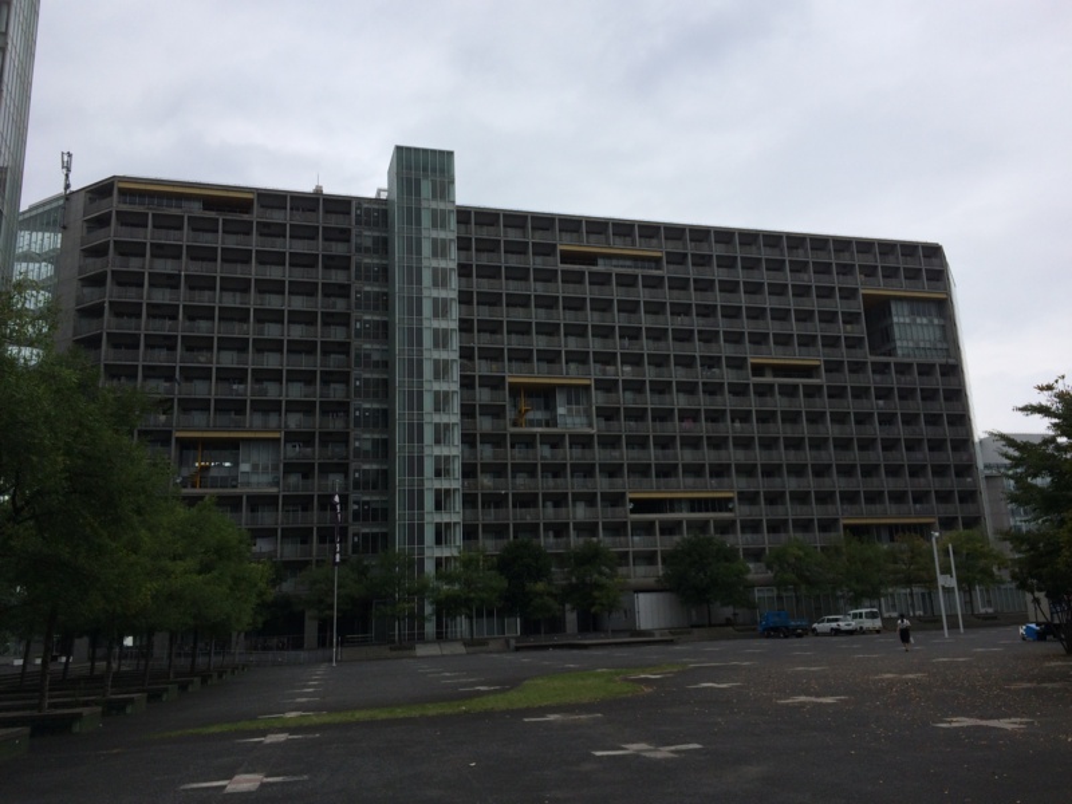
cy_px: 402
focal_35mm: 29
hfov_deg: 61.7
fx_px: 898
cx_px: 536
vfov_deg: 48.2
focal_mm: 4.15
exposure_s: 1/1580
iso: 32
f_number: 2.2
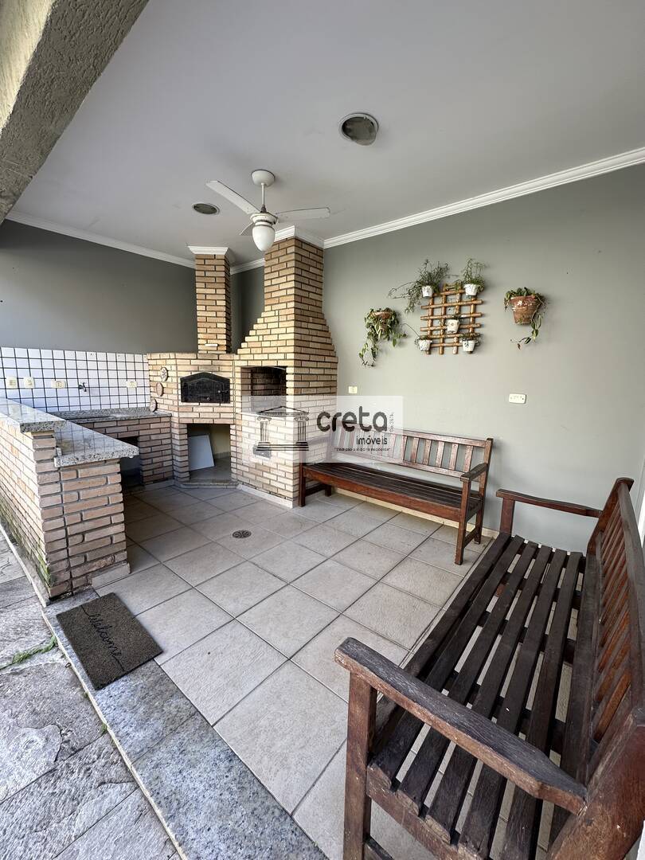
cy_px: 430
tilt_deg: -9.5
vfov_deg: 102.1
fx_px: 348
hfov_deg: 85.7
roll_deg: -1.9
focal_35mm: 14
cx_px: 322
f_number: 2.2
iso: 40
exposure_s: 1/99
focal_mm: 2.22
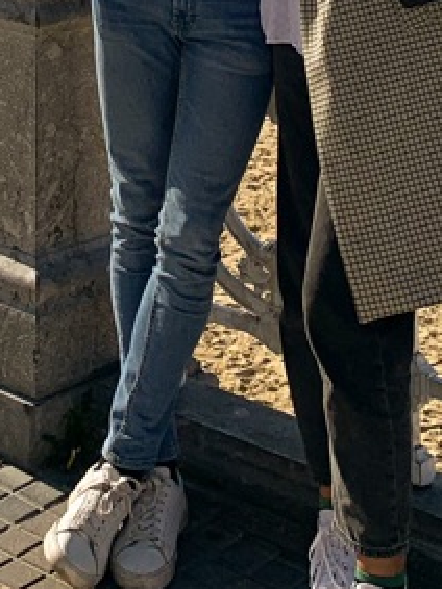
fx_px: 1721
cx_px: -53
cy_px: -441
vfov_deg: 16.5
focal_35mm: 101
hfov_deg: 14.3
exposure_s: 1/5000
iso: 25
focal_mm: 4.25
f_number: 1.8
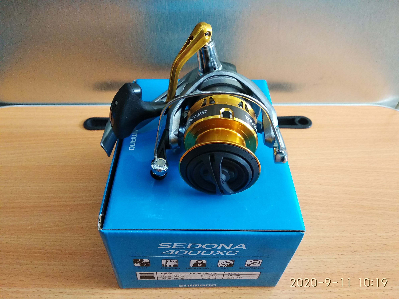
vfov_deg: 53.1
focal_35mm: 26
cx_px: 200
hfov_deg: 67.3
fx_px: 300
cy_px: 150
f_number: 2.2
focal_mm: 3.81
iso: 640
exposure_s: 1/33
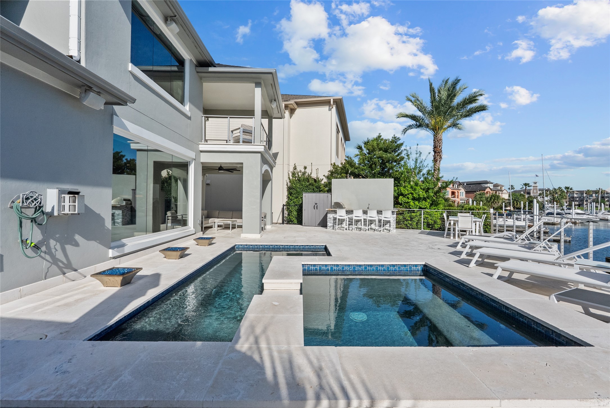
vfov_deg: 72.1
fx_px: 280
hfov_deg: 95.0
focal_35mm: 16
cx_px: 305
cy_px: 204
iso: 1000
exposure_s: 1/2000
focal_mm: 16.5
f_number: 11
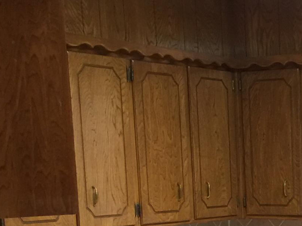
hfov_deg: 17.5
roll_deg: +0.9
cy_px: 345
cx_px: 363
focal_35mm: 107
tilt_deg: -10.6
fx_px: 934
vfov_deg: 13.0
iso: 64
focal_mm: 4.15
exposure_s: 1/15
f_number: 2.2
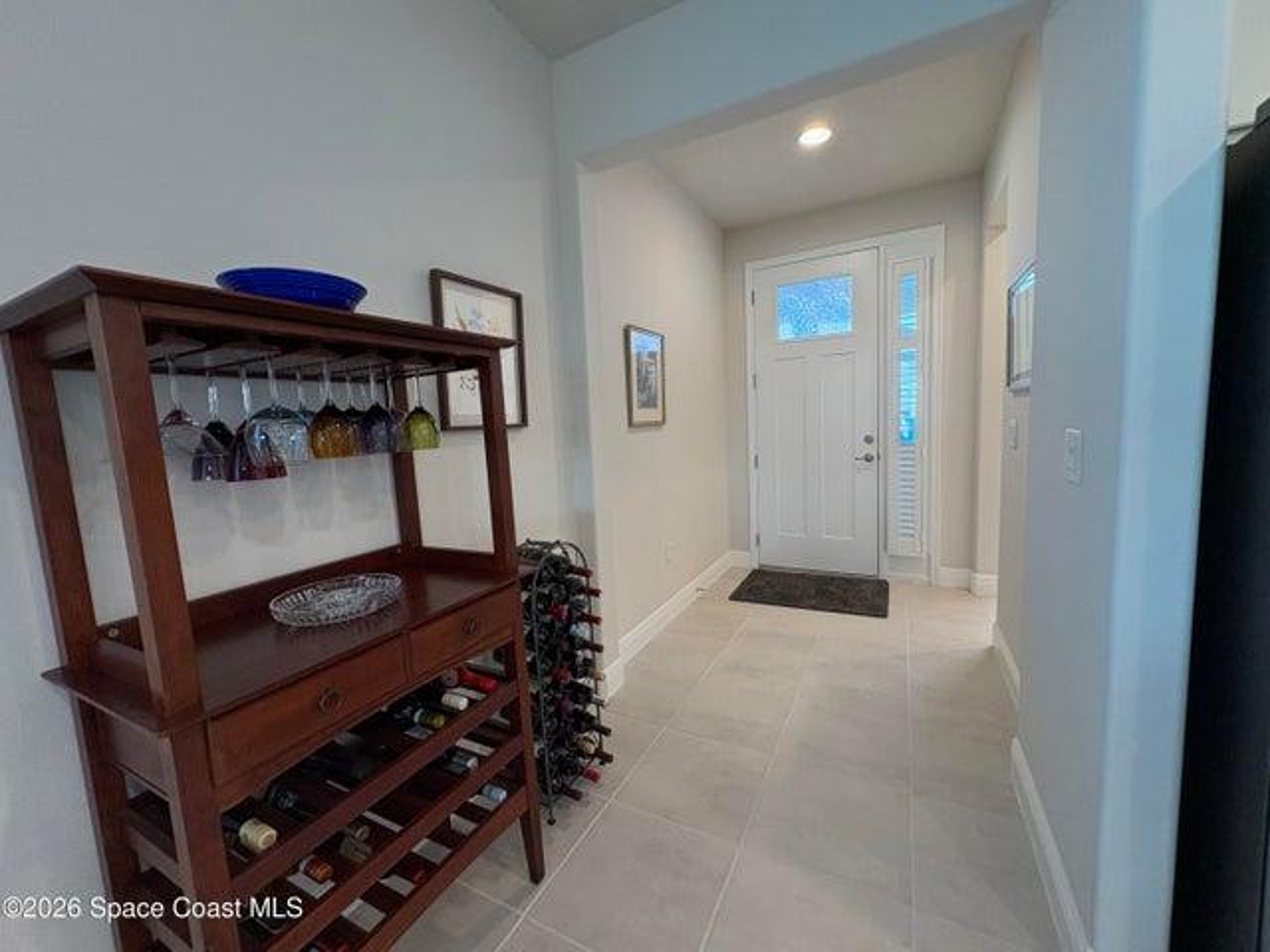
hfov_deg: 102.1
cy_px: 476
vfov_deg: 85.7
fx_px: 514
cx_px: 635
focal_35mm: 14
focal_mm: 2.22
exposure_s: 1/60
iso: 200
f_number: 2.2
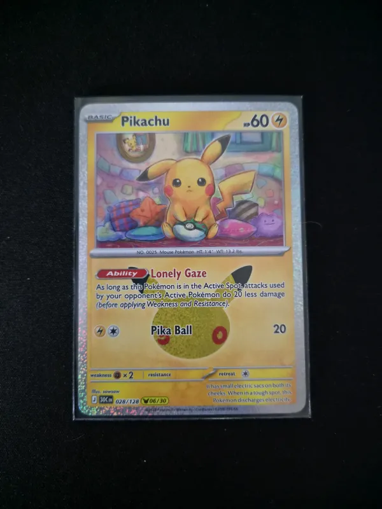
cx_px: 191
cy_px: 254
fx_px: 338
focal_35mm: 23
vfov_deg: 73.9
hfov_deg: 58.9
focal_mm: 5.4
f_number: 1.8
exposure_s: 1/100
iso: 2500
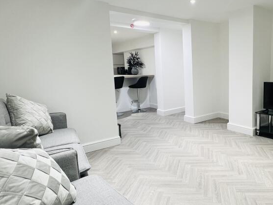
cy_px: 97
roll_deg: +0.9
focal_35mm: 24
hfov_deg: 68.1
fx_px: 189
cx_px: 196
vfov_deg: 56.8
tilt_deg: -8.6
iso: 200
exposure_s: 1/100
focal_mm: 1.57
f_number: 1.8
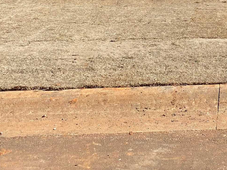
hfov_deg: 22.2
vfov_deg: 16.2
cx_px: 265
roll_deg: -1.4
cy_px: -97
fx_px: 538
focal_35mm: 82
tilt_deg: -4.9
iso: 32
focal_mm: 4.25
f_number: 1.8
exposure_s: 1/2066
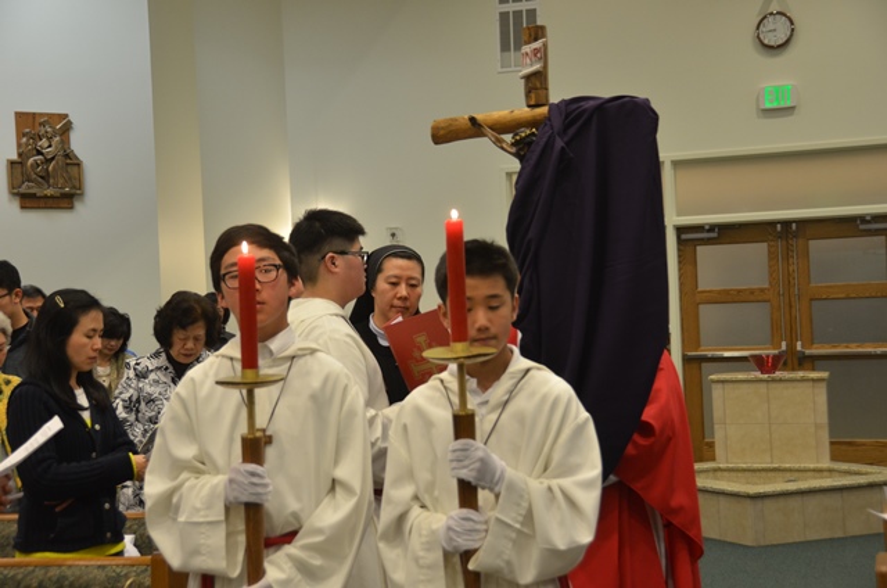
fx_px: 1475
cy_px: 294
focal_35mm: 60
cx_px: 444
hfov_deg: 33.5
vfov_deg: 22.5
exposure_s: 1/30
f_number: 4.5
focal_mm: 40
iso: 800
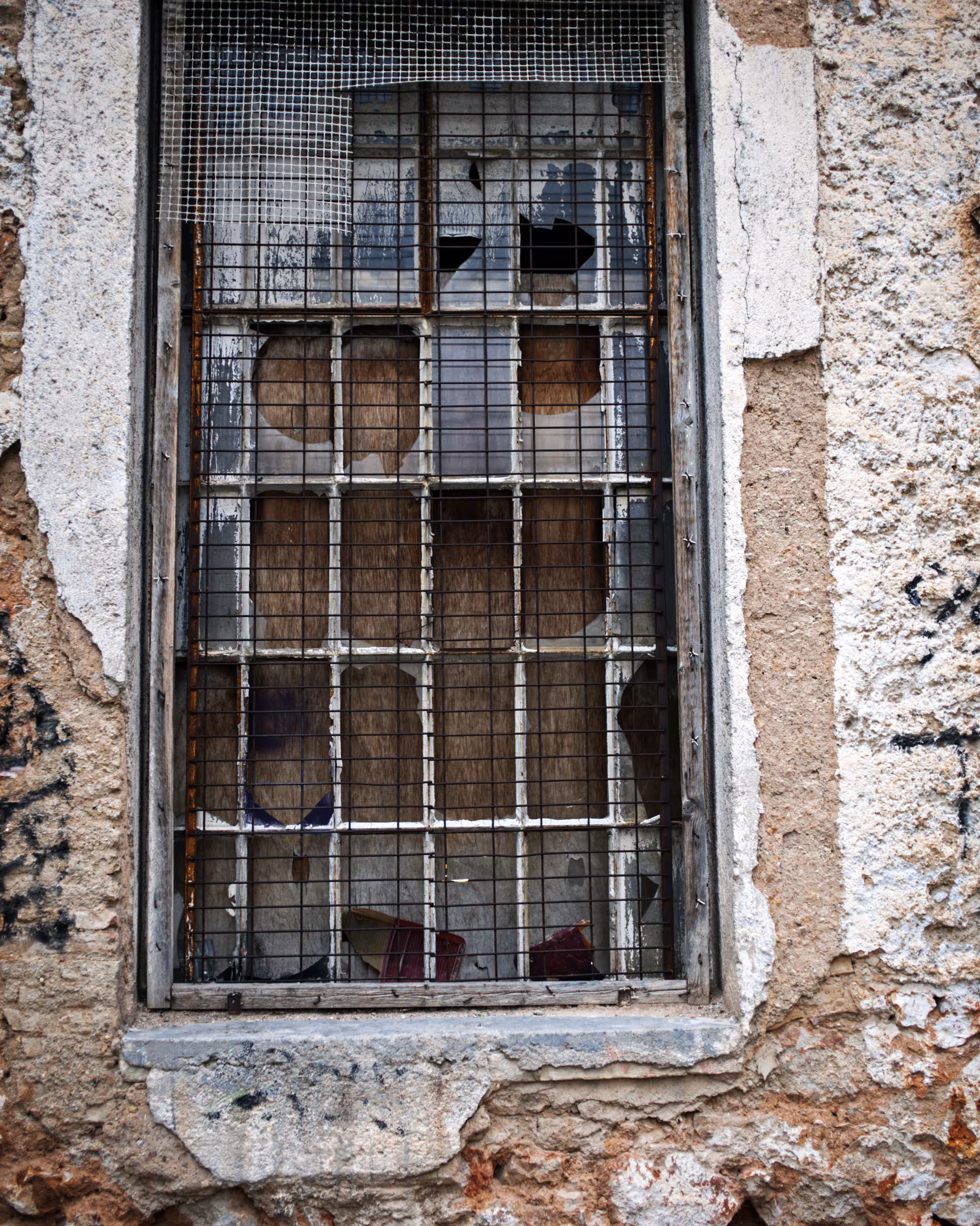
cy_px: 604
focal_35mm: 40
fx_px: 1450
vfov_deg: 45.8
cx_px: 494
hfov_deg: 37.3
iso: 200
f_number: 2.8
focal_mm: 35
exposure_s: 1/1000
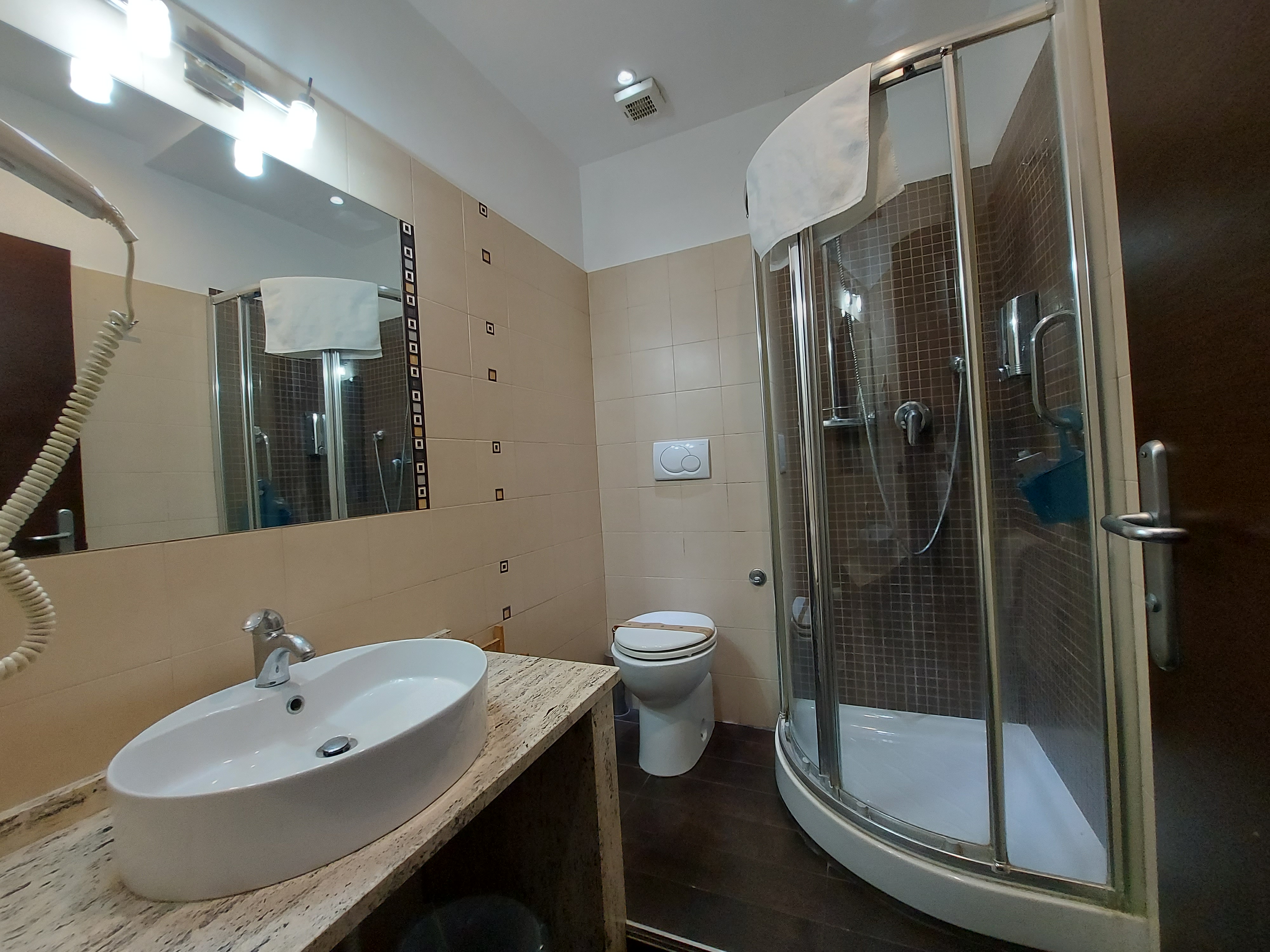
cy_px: 476
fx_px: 477
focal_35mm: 13
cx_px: 635
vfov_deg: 89.9
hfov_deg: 106.2
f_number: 2.2
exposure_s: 1/50
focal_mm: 1.74
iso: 400
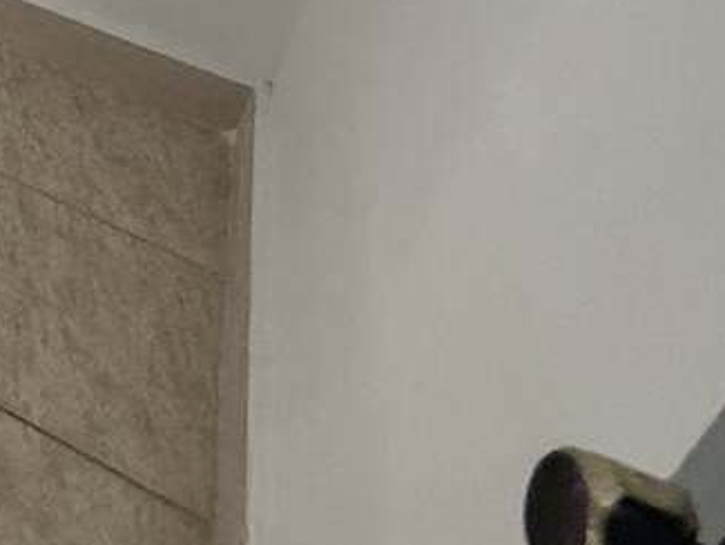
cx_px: -870
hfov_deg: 17.0
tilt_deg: -19.1
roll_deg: -2.1
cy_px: -413
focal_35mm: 62
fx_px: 1299
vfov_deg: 18.8
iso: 200
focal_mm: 2.22
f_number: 2.2
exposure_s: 1/99
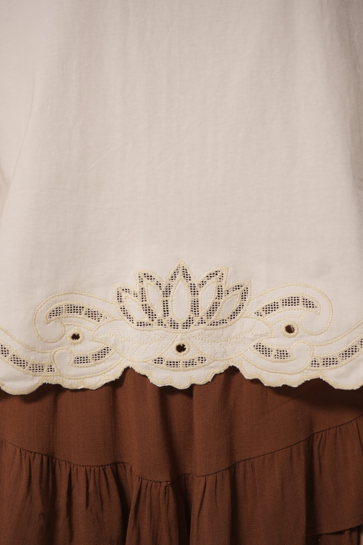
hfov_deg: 27.0
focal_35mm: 50
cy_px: 272
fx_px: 756
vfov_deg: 39.6
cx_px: 182
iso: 400
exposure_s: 1/50
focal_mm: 50
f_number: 4
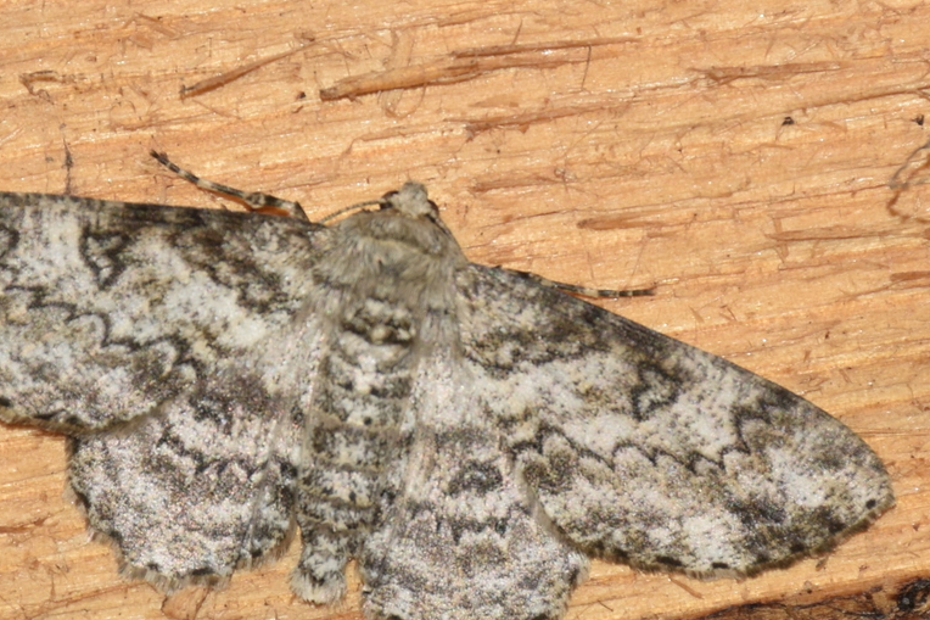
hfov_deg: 7.8
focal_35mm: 264
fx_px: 6818
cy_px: 389
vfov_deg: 5.2
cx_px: 374
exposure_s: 1/200
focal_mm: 140
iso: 100
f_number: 13
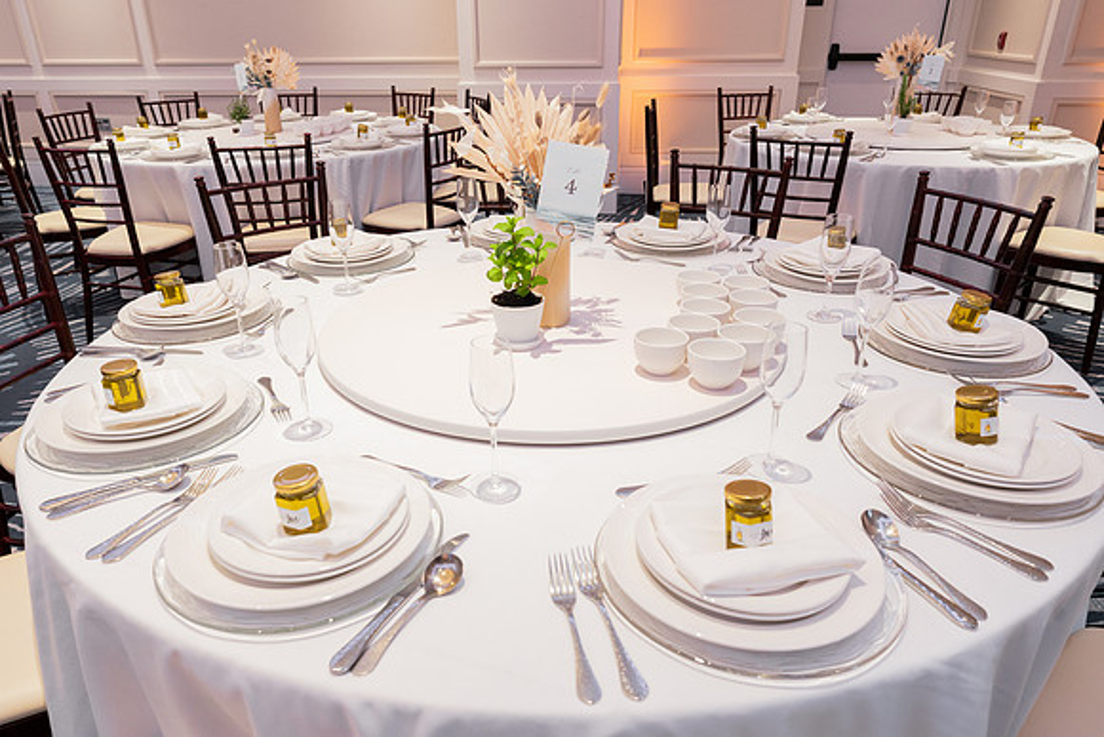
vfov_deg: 51.0
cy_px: 364
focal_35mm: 25
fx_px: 772
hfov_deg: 71.1
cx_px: 525
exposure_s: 1/30
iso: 1000
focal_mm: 24
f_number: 6.3
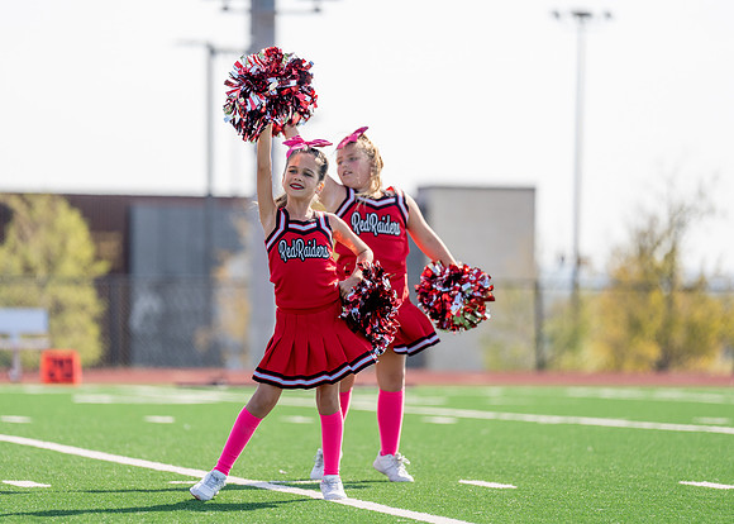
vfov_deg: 5.8
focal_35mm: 249
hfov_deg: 8.1
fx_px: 5191
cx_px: 297
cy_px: 263
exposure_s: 1/1250
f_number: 2.8
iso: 100
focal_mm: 200
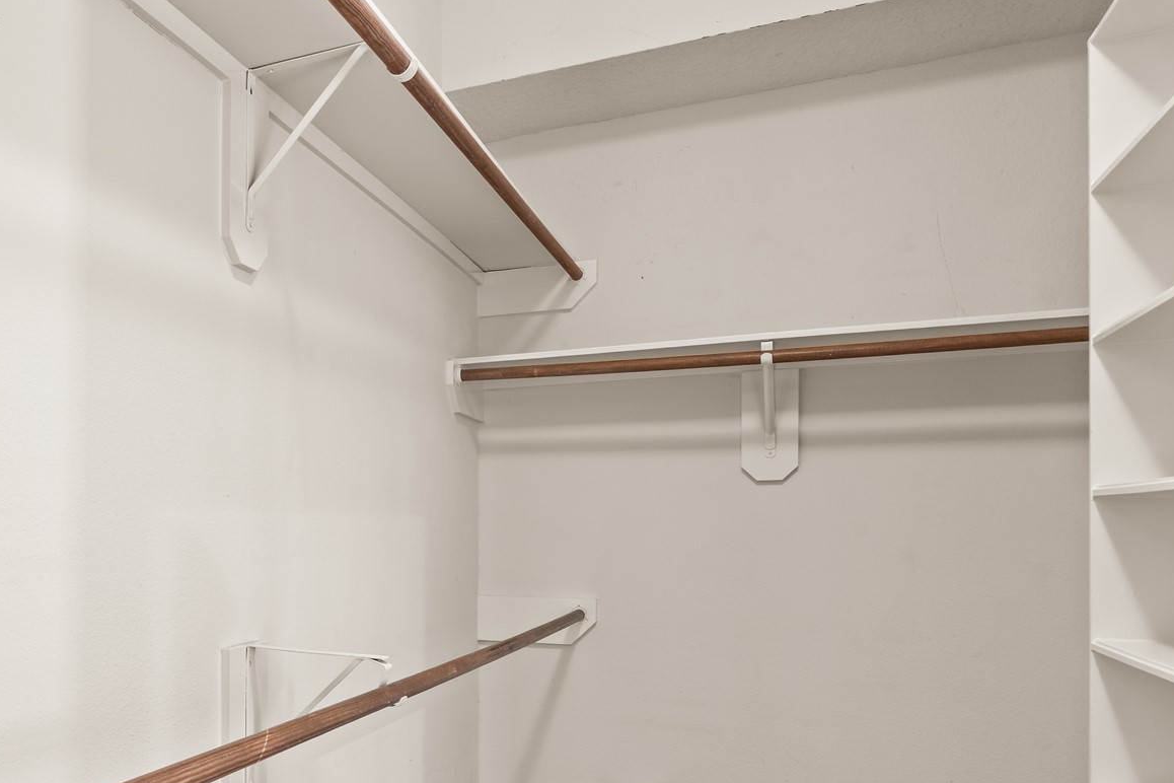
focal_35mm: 30
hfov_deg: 57.6
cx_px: 245
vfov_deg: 42.9
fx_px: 978
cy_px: 537
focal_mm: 16
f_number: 9
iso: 200
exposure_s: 13
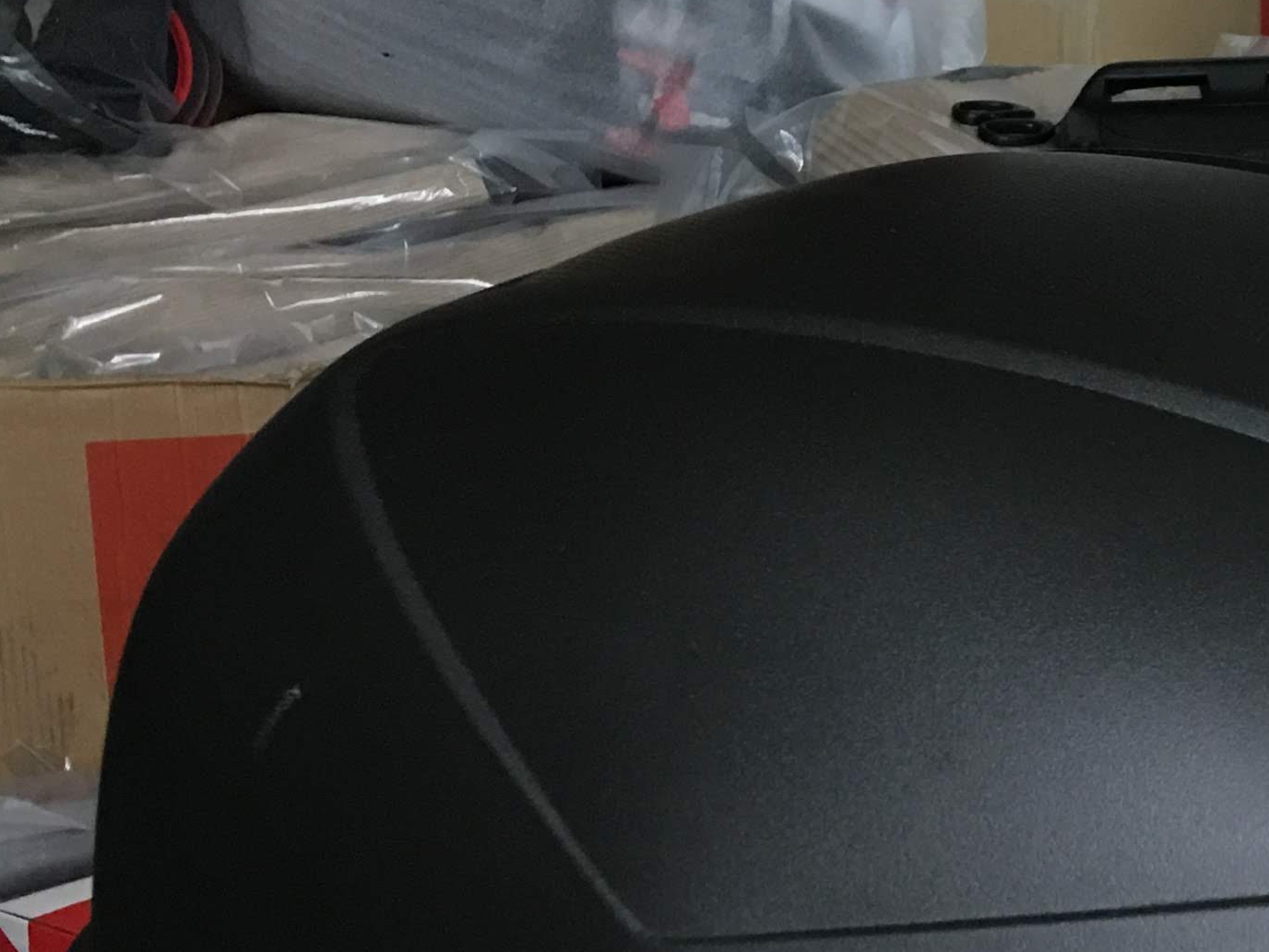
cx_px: 1513
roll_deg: -2.4
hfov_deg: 21.4
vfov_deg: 17.1
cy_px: 881
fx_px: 3116
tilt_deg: -18.1
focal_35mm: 85
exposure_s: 1/17
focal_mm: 4.15
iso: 100
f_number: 2.2
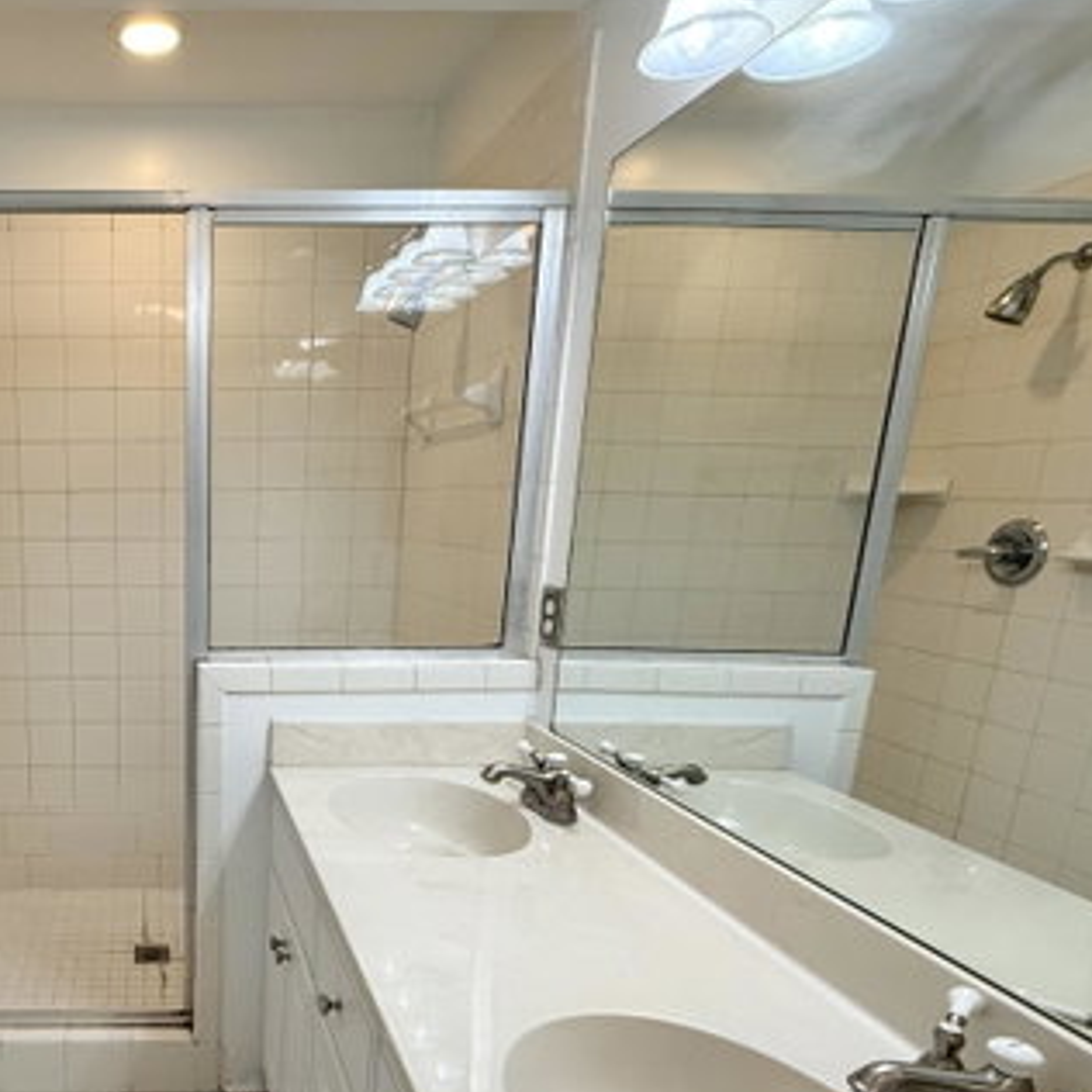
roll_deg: +0.0
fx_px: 892
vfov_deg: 61.8
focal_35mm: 25
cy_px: 702
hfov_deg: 56.4
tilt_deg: -12.3
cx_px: 161
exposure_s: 1/120
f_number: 2.2
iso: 160
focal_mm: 2.22
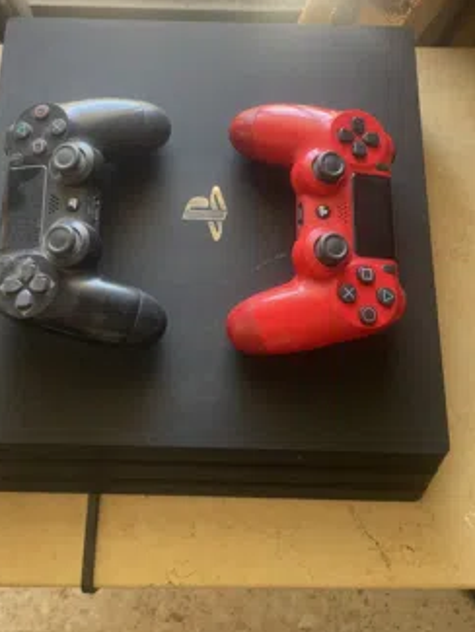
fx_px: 585
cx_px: 201
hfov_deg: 44.0
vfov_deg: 56.4
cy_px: 257
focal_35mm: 32
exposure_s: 1/98
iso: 125
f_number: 1.6
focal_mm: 4.2
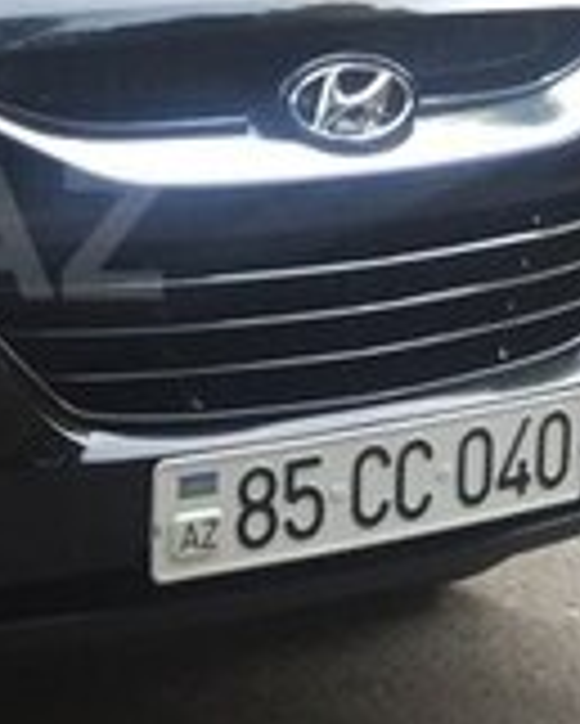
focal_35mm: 116
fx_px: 2487
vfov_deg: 16.5
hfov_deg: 12.6
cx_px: -297
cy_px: 232
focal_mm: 4.15
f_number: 2.2
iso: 64
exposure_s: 1/33
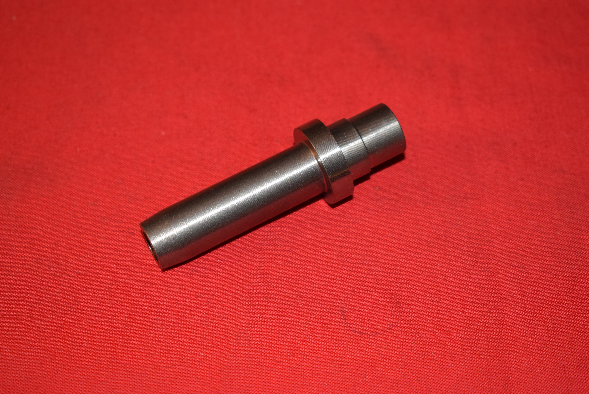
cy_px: 197
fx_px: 1228
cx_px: 294
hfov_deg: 27.0
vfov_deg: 18.2
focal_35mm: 75
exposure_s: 1/30
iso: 400
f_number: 5.6
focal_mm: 50
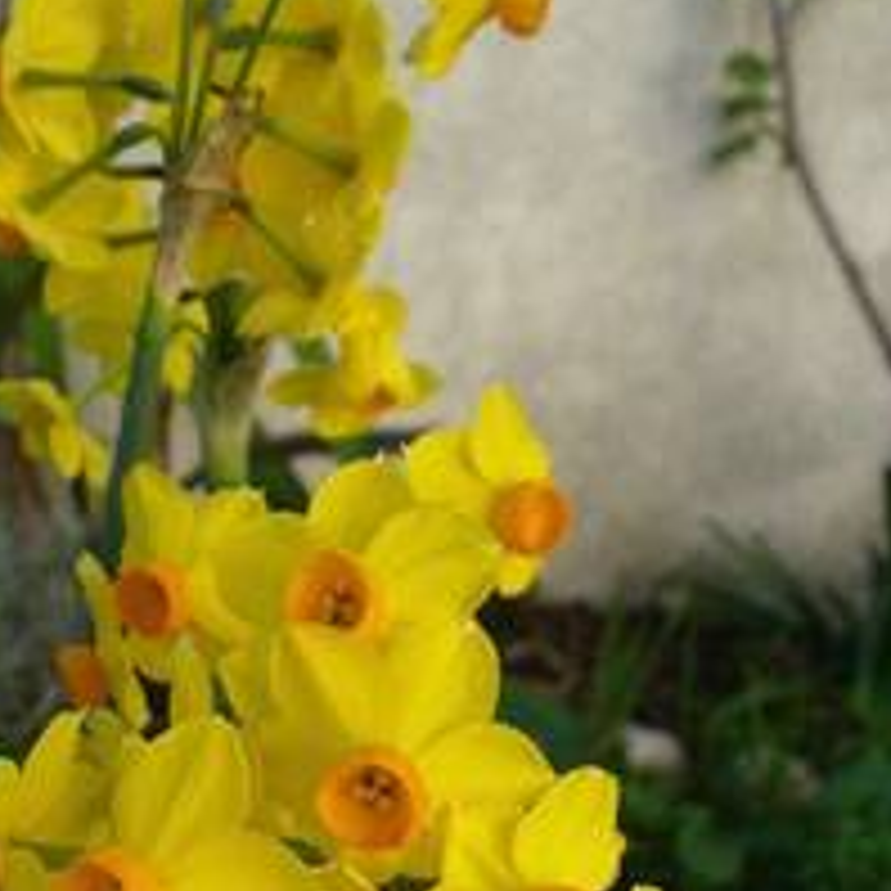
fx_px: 1922
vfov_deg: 25.6
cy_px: 729
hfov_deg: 25.9
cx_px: 292
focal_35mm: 66
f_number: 2.8
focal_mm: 6.1
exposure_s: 1/320
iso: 80
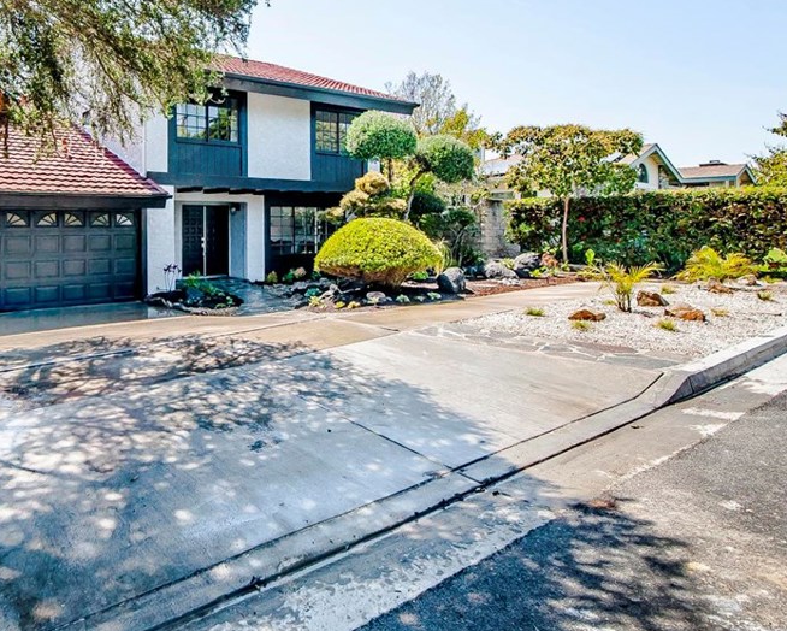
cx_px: 211
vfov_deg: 62.6
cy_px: 254
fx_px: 513
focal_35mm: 22
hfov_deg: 70.7
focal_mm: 10
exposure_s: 1/2000
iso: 500
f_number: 4.8
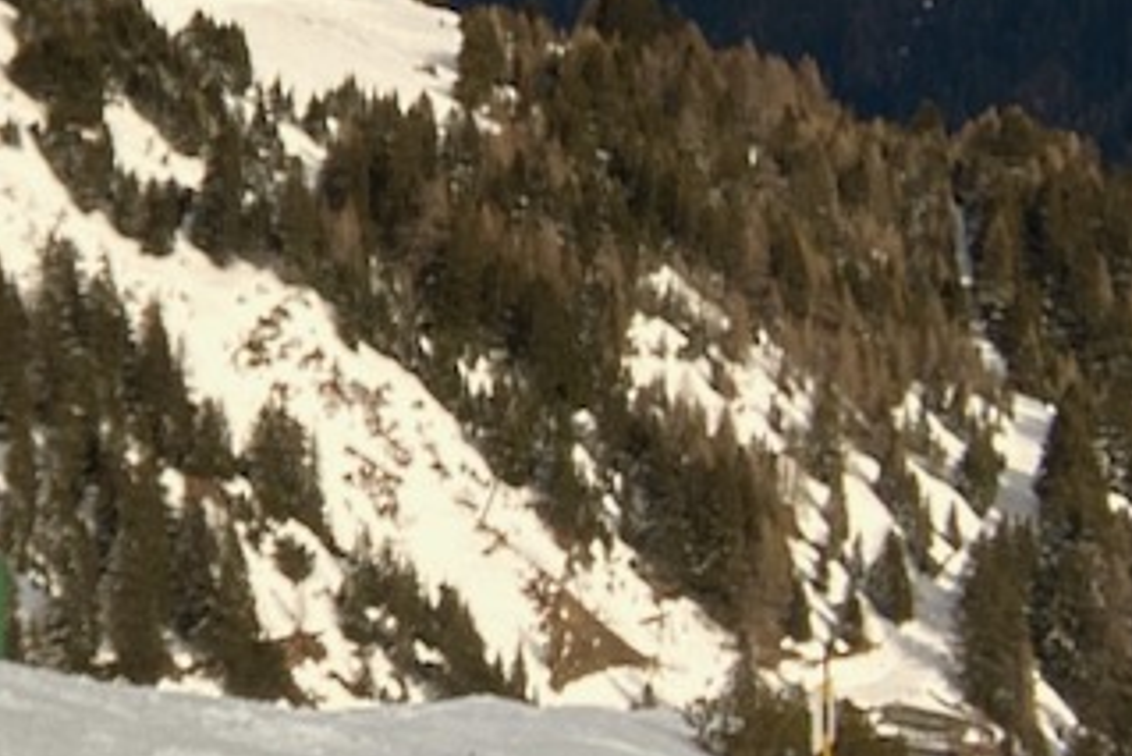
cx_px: -742
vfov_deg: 14.2
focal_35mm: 96
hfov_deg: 18.0
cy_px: 131
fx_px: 3020
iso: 25
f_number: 2.2
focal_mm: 2.71
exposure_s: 1/1795
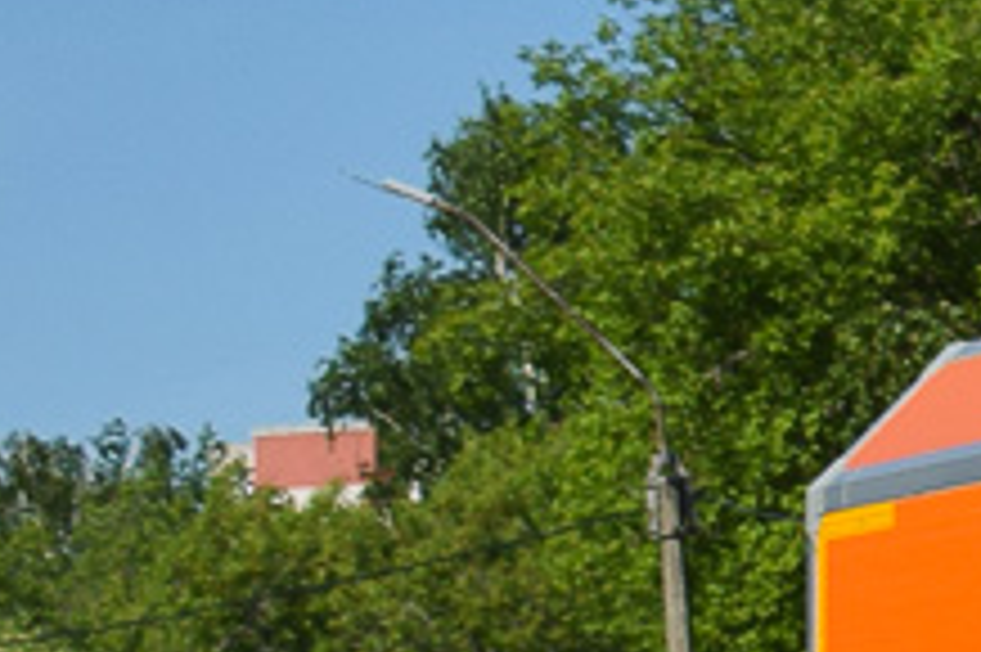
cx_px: 2628
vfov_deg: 4.1
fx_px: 8985
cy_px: 800
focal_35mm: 330
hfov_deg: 5.9
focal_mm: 40
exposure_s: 1/1250
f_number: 7.1
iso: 200
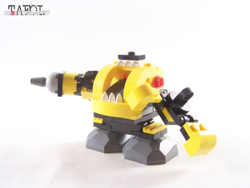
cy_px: 94
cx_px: 125
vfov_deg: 36.0
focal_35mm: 40
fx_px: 289
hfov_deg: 46.8
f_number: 3.2
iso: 400
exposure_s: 1/60
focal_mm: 6.7
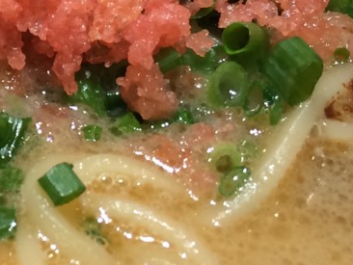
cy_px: -12
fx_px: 1204
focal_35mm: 118
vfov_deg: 12.4
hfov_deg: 15.7
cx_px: -135
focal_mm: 4.12
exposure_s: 1/30
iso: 40
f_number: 2.2
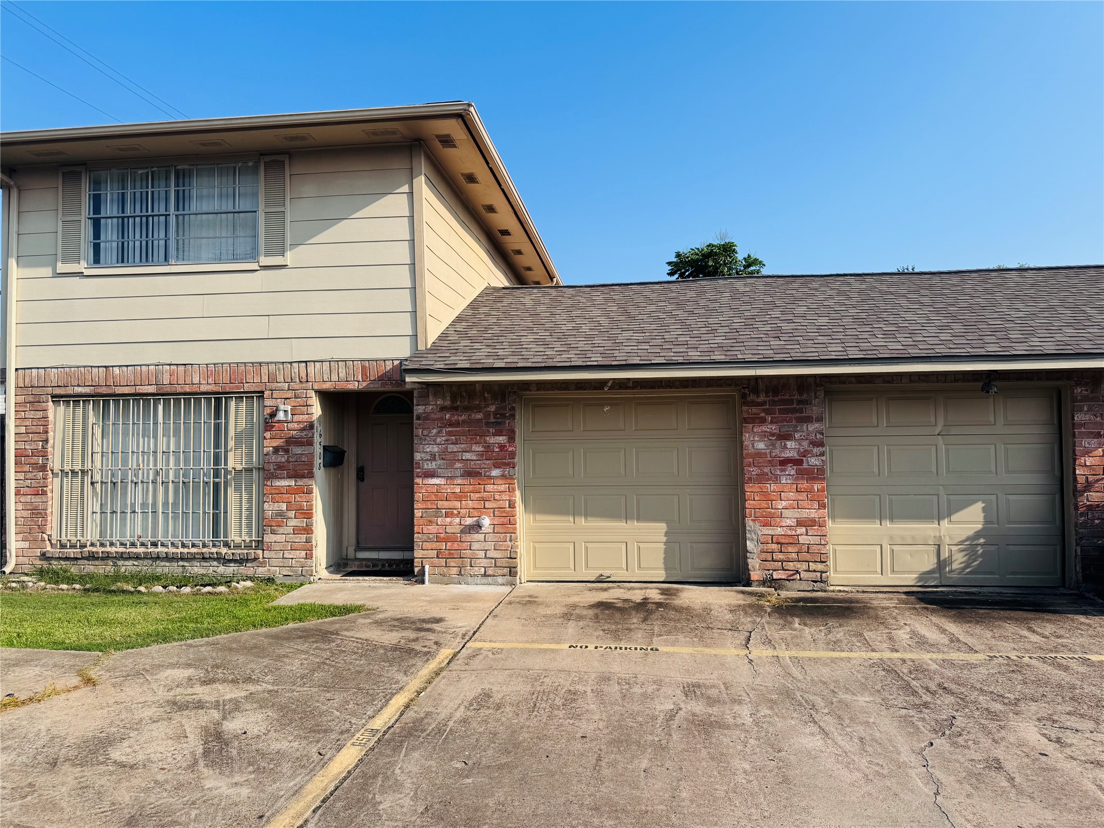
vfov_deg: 56.8
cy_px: 414
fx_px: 765
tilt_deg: +2.9
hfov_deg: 71.6
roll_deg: +0.6
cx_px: 552
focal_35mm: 24
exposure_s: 1/4049
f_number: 1.78
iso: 80
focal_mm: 6.76
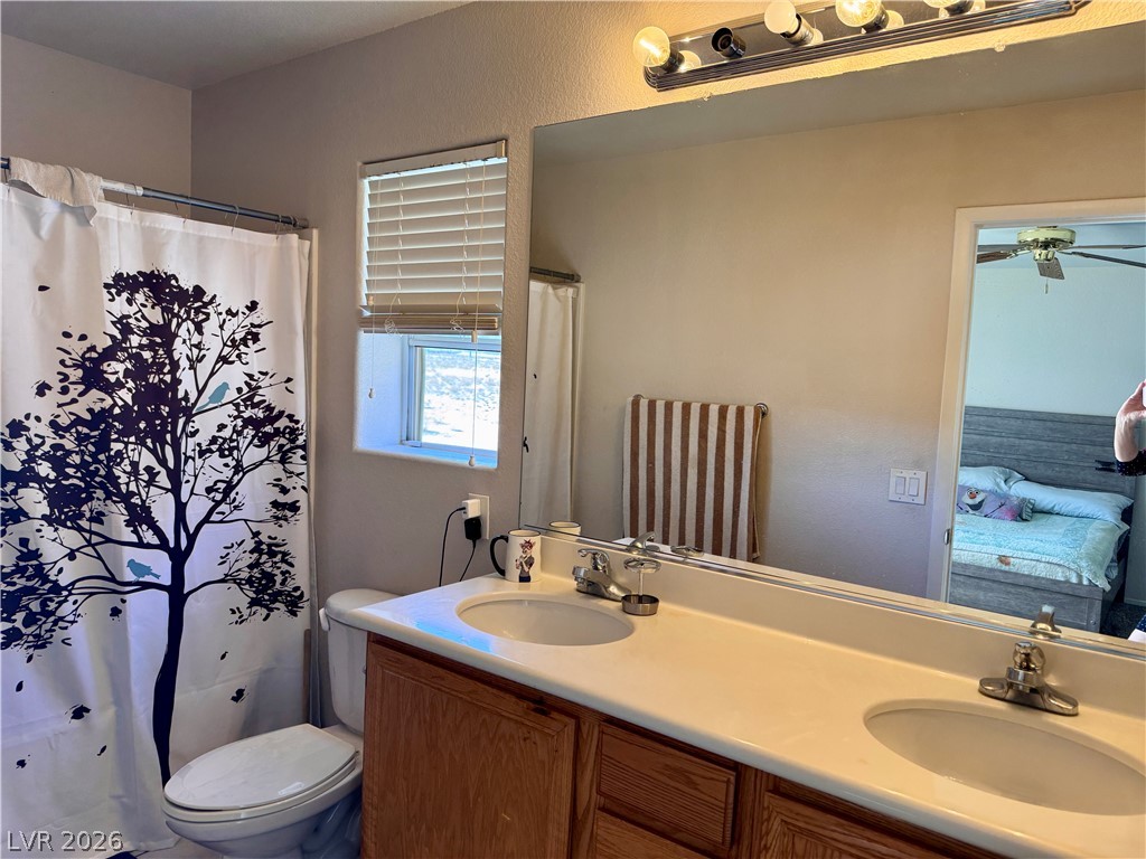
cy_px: 430
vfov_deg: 56.8
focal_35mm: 24
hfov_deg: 71.6
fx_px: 795
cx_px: 573
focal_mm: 6.76
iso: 125
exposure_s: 1/120
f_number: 1.78
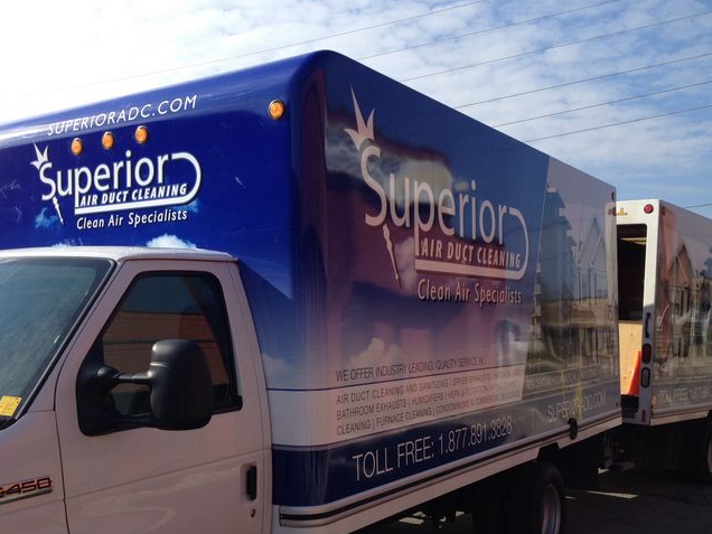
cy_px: 320
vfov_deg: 32.8
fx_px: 905
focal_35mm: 44
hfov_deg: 42.9
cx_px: 319
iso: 50
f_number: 2.4
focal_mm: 4.28
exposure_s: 1/1493
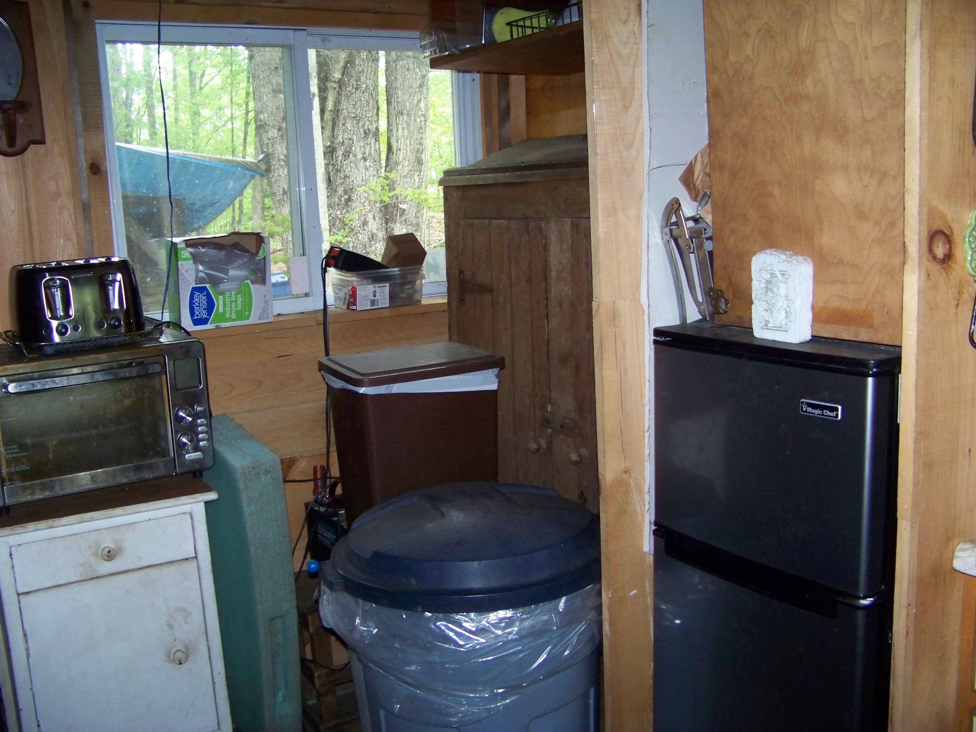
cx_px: 488
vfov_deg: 39.7
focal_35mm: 36
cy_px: 366
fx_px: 1015
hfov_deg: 51.4
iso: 200
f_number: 2.8
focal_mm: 5.85
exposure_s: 1/30
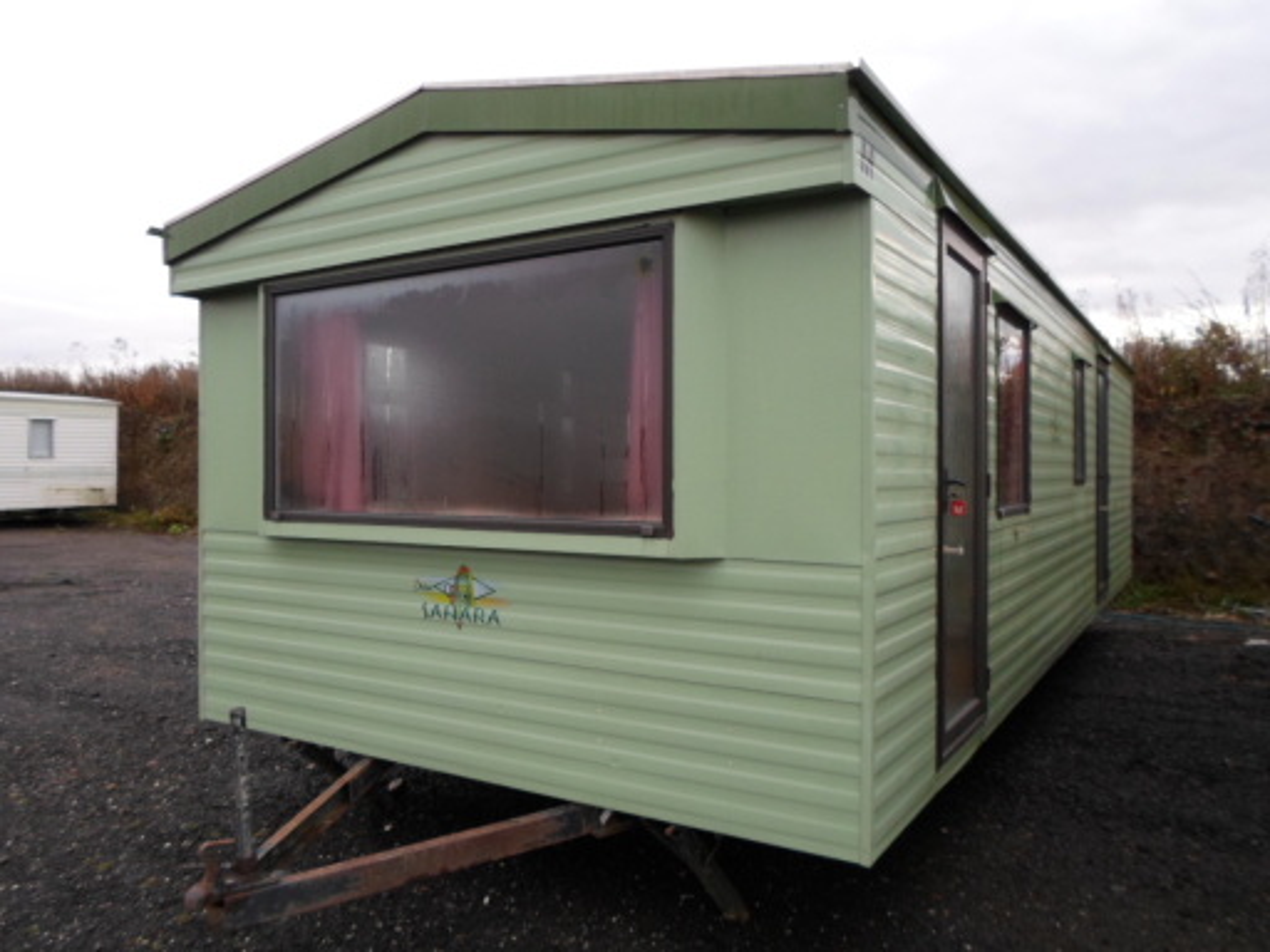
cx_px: 635
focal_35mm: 25
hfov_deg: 69.4
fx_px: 917
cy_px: 476
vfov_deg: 54.9
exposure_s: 1/350
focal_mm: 4.5
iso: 100
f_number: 2.5
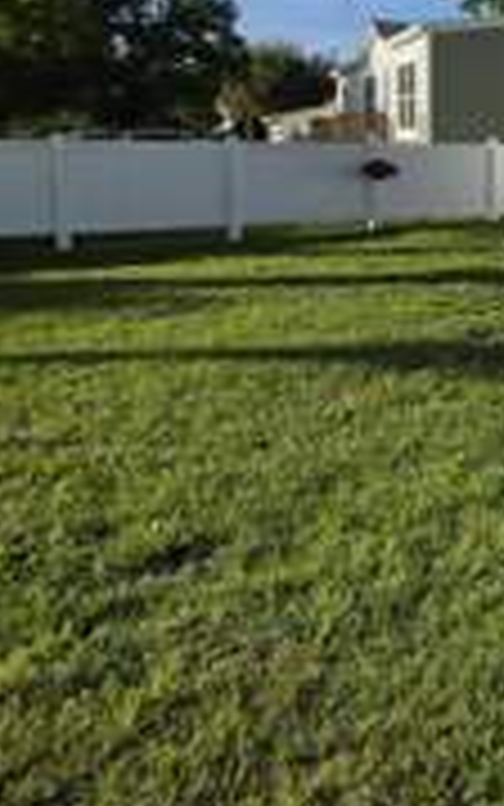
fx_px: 812
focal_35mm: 37
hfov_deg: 23.9
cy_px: 200
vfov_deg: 50.5
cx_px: 824
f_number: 1.9
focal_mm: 2.2
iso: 32
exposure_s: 1/1967
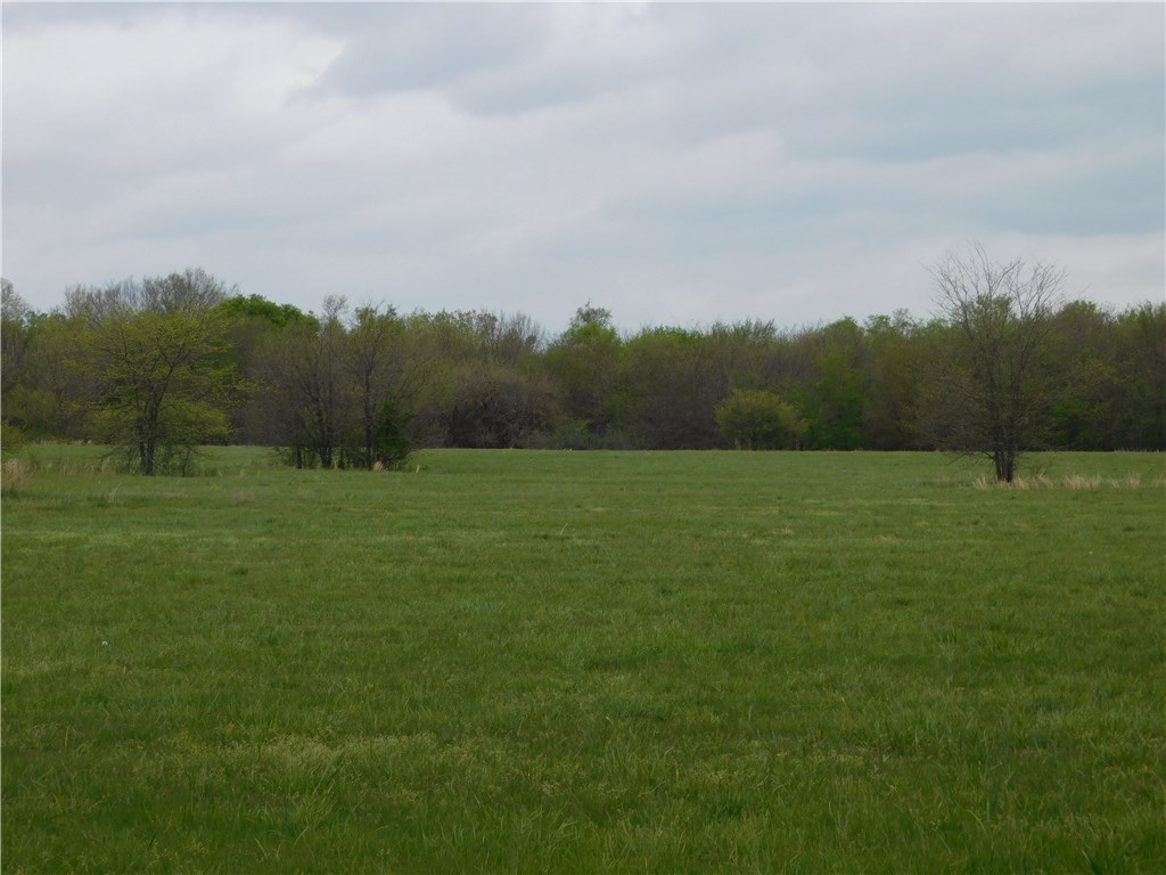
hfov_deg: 24.4
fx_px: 2695
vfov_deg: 18.4
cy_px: 438
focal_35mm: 80
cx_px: 583
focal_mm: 14.2
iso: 125
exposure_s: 1/1000
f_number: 4.4
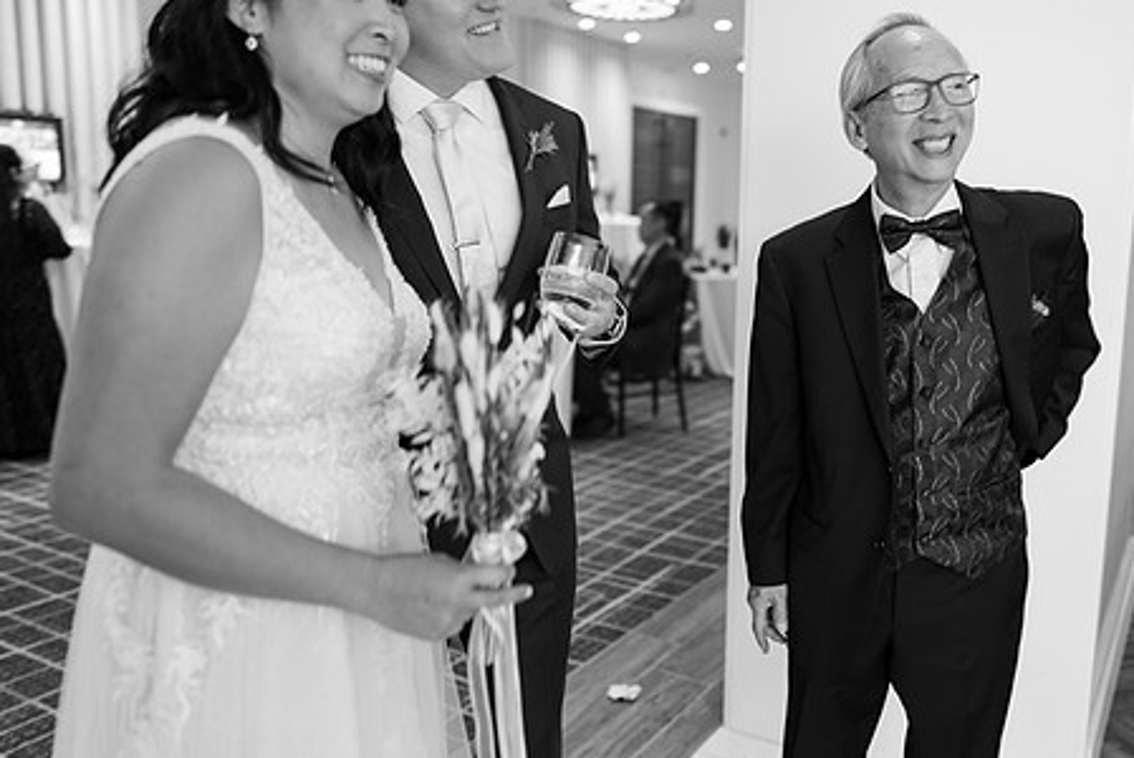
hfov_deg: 59.5
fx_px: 977
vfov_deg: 42.3
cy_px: 330
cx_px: 707
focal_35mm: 31
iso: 200
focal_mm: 24
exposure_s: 1/30
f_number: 1.4
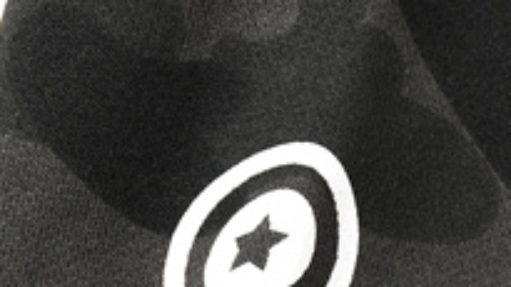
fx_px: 3710
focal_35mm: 274
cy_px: 663
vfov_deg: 4.3
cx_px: 302
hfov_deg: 7.9
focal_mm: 45
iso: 100
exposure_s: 1/125
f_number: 9
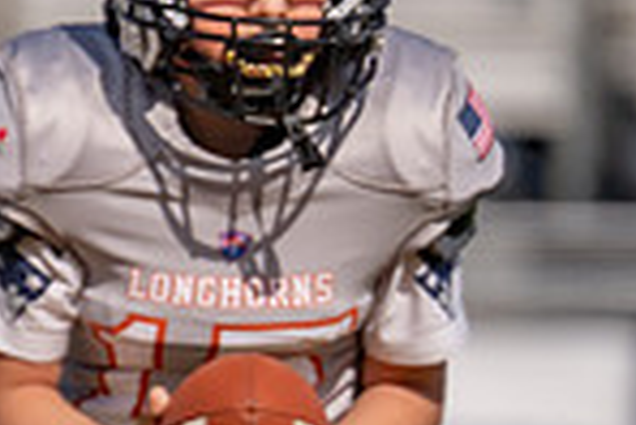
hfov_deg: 1.5
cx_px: -691
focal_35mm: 1410
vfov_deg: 1.0
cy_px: 633
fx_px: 24934
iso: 160
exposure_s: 1/5000
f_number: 4
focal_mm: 280
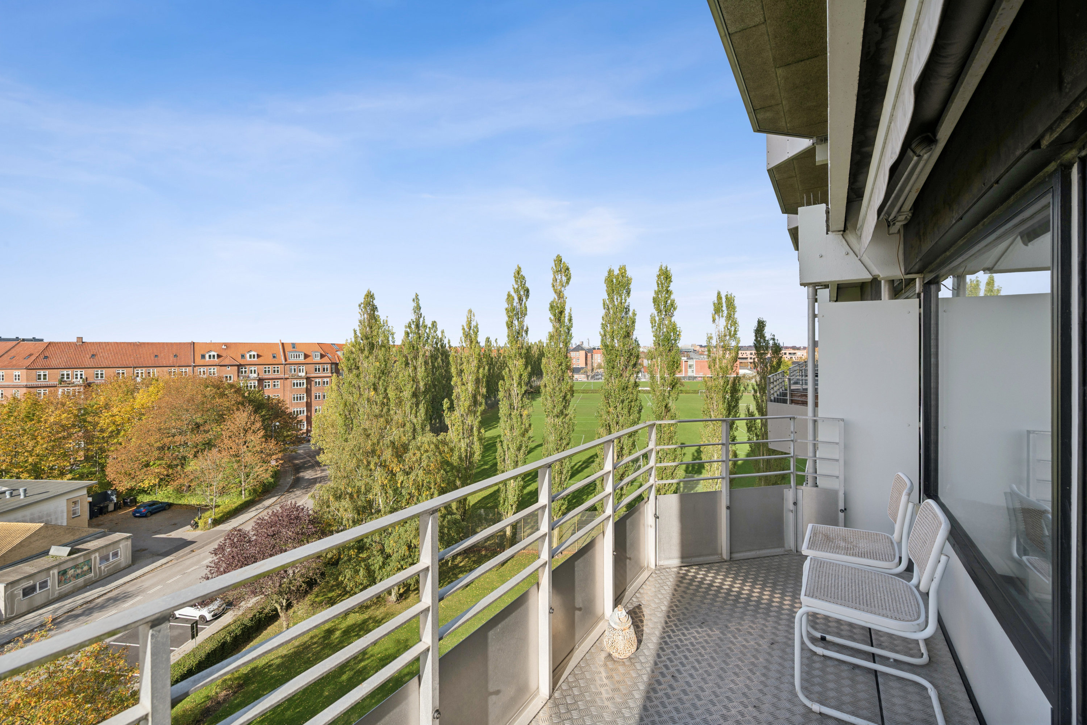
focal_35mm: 16
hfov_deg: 98.5
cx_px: 544
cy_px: 362
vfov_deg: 75.5
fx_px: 468
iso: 110
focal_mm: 15.5
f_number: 6.3
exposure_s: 1/500
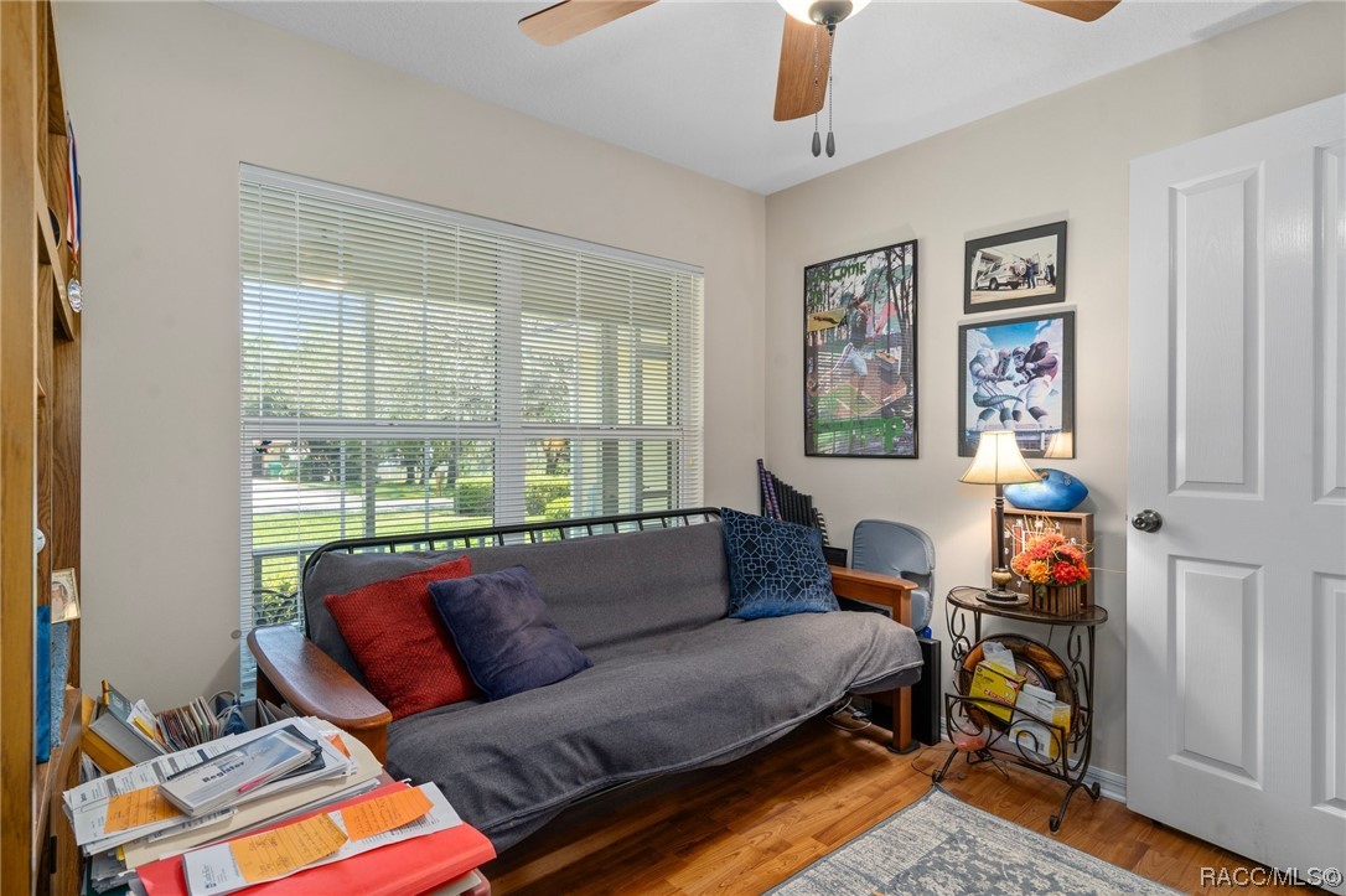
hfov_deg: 90.0
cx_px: 673
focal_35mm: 18
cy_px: 448
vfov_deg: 67.3
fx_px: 673
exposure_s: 1/4
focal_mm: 18
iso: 320
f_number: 8
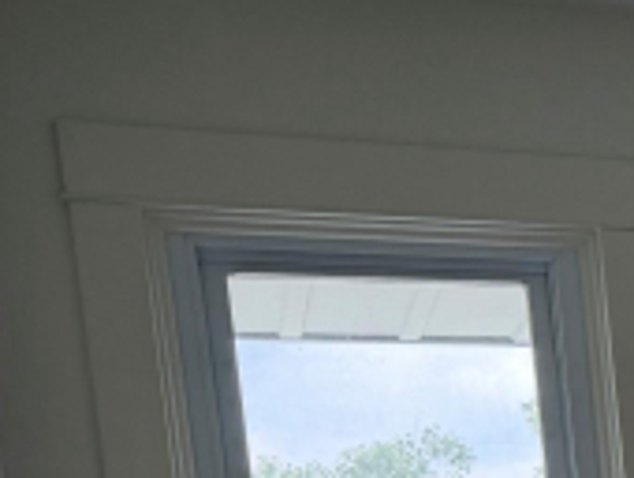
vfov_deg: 14.2
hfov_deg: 16.6
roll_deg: +2.0
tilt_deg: -8.0
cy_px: 829
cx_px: 1203
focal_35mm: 94
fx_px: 1724
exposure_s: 1/120
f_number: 1.78
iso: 200
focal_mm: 6.76
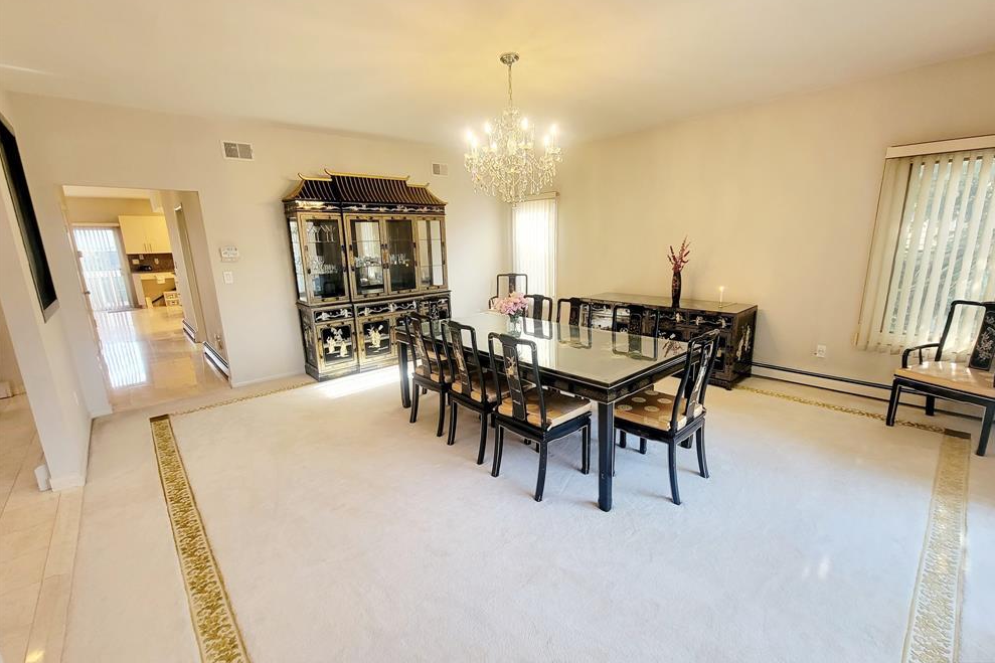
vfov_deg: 81.2
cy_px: 325
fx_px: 387
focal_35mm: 14
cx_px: 512
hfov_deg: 104.2
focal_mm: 2.2
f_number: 2.2
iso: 125
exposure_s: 1/60.2
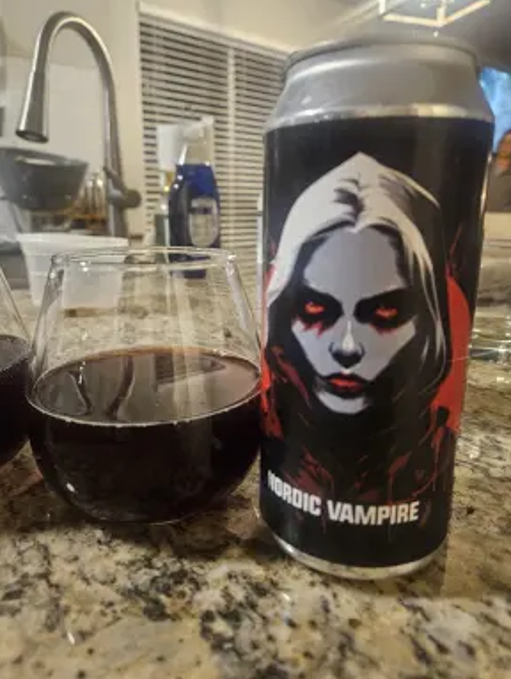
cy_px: 328
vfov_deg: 71.5
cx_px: 252
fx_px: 472
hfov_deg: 56.9
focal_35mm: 24
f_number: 1.8
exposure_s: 1/24
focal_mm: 5.4
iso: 500
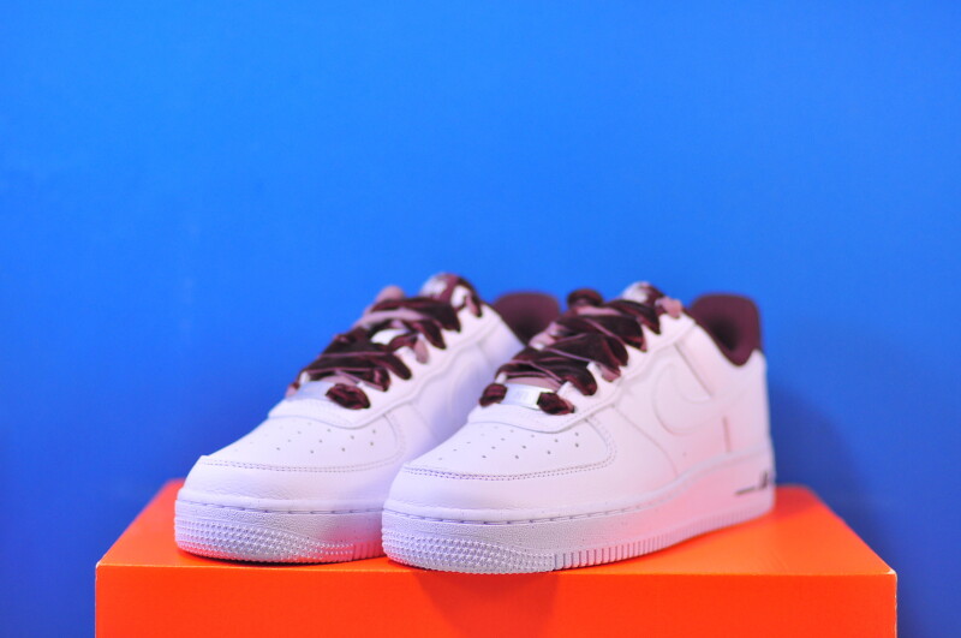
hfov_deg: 27.0
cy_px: 319
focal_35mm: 75
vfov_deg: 18.1
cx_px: 480
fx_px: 1999
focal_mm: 50
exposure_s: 1/320
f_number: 2
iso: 250
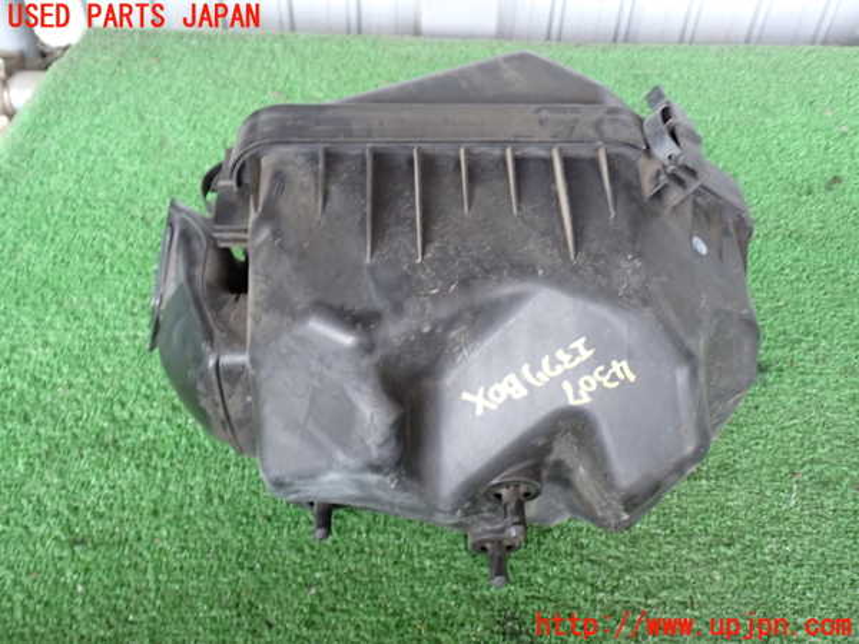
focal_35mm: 32
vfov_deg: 44.2
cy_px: 322
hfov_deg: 56.8
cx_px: 430
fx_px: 794
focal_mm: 5.79
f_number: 2.4
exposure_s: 1/30
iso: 200
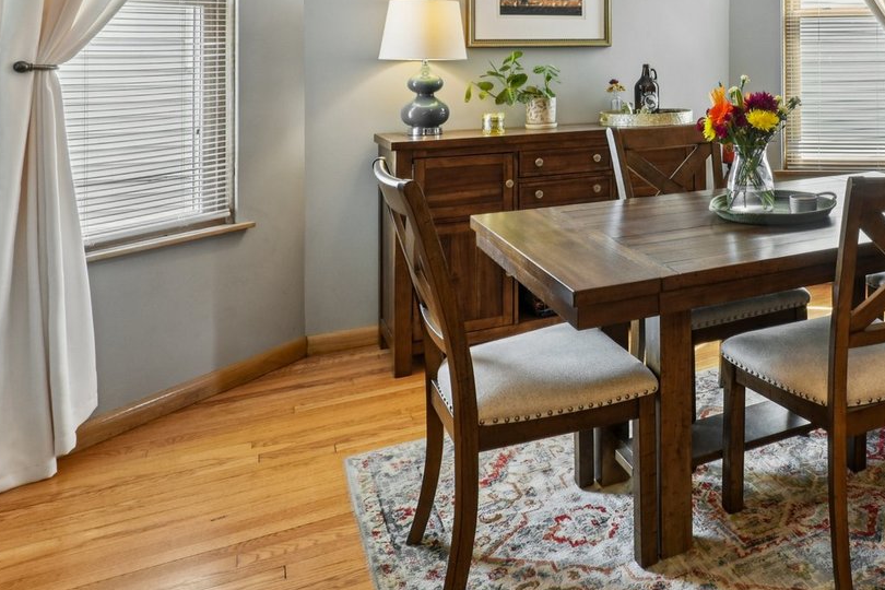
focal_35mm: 33
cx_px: 746
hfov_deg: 52.3
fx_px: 811
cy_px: 35
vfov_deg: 36.8
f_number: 8
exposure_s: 1/20
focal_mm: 11
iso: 400
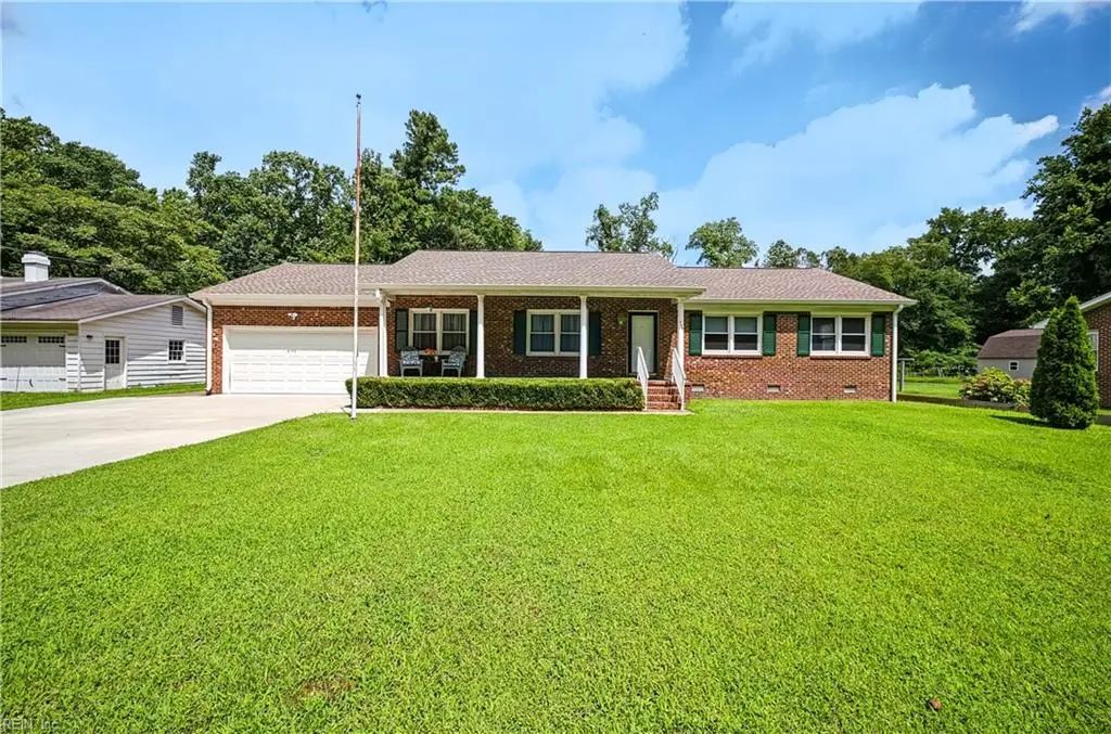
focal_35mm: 14
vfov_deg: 82.9
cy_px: 367
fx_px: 416
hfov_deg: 106.4
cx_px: 556
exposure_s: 1/320
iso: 250
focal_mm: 9
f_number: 8
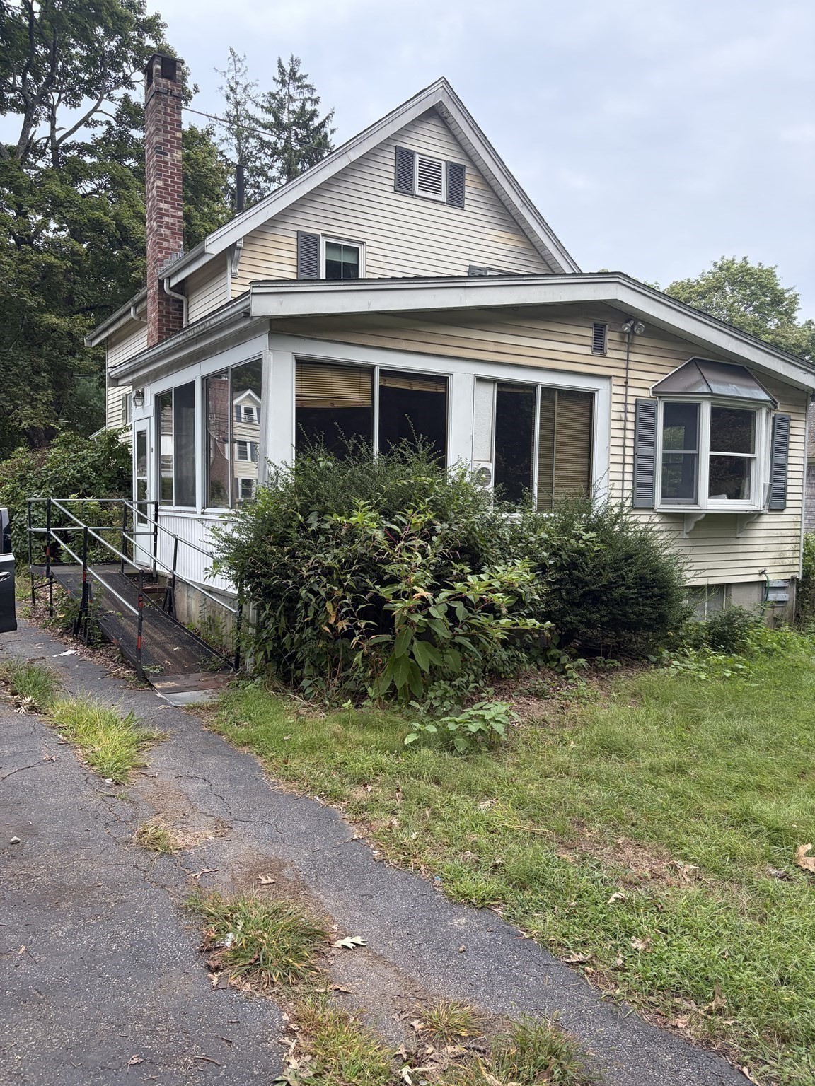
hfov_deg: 53.1
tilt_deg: -2.6
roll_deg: -0.5
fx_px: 816
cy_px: 543
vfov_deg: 67.3
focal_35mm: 26
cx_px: 408
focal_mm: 5.96
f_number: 1.6
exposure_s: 1/211
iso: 80
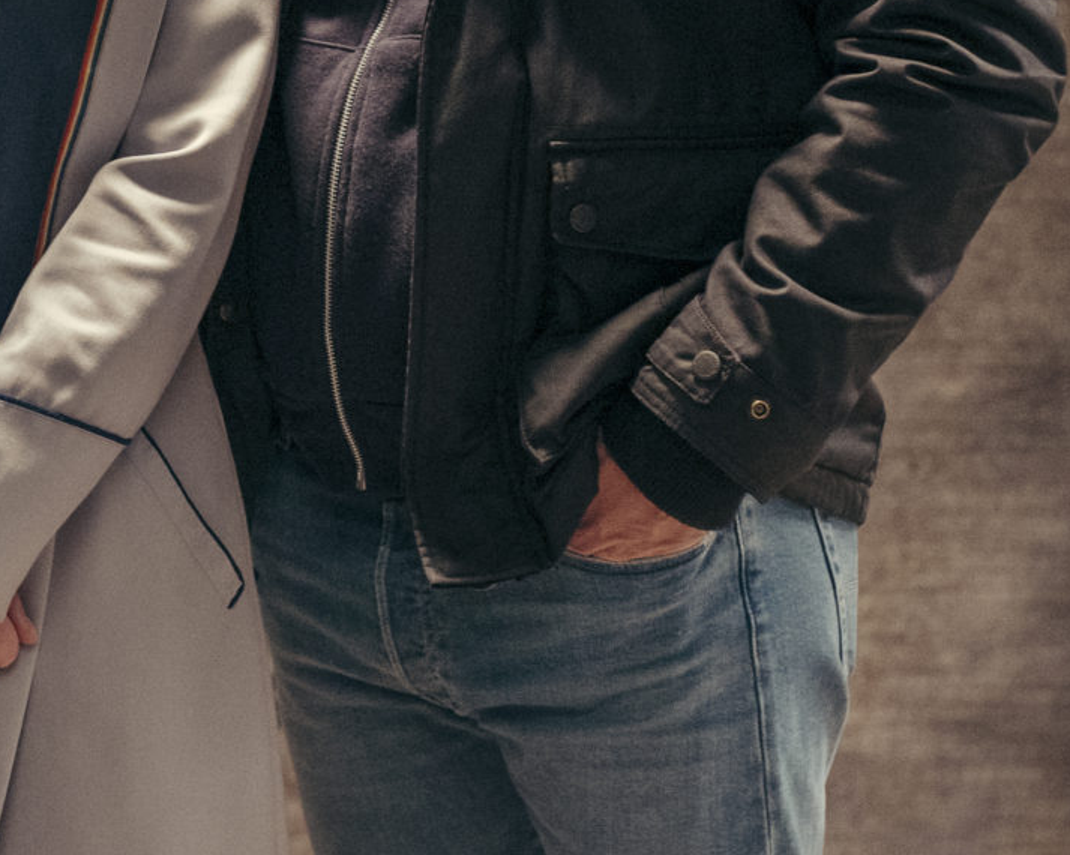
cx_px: 66
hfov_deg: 16.1
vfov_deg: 13.0
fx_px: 3736
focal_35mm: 118
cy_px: 145
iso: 1600
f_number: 2.2
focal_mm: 35
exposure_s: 1/125
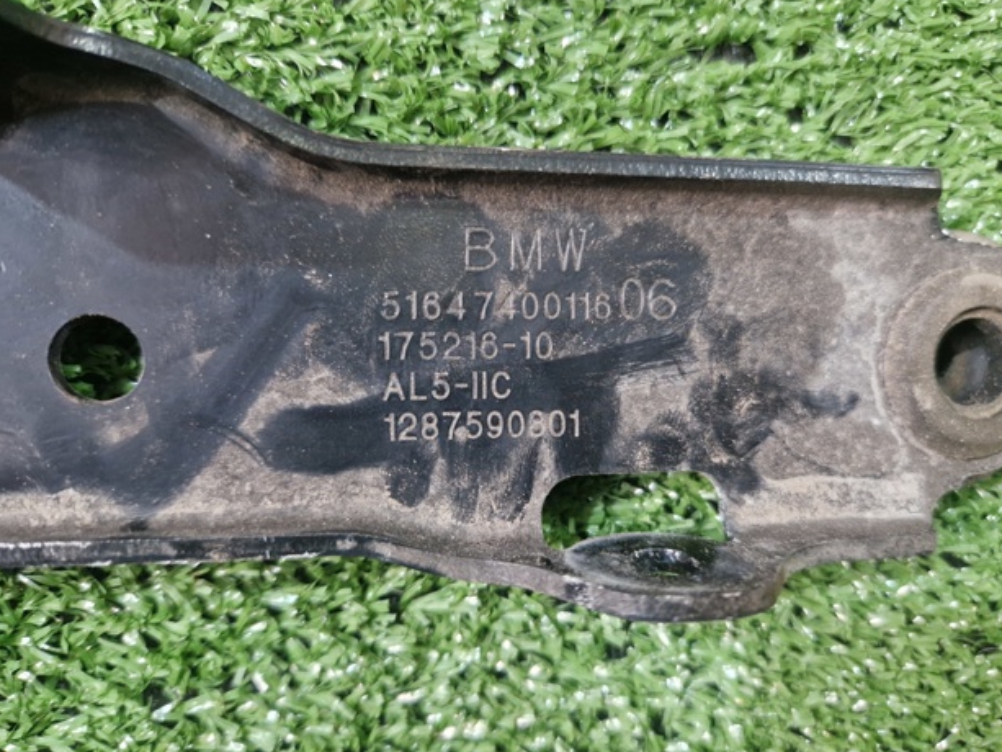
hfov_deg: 71.6
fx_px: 695
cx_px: 520
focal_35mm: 24
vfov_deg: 56.8
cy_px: 369
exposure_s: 1/100
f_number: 1.8
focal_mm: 5.4
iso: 1000
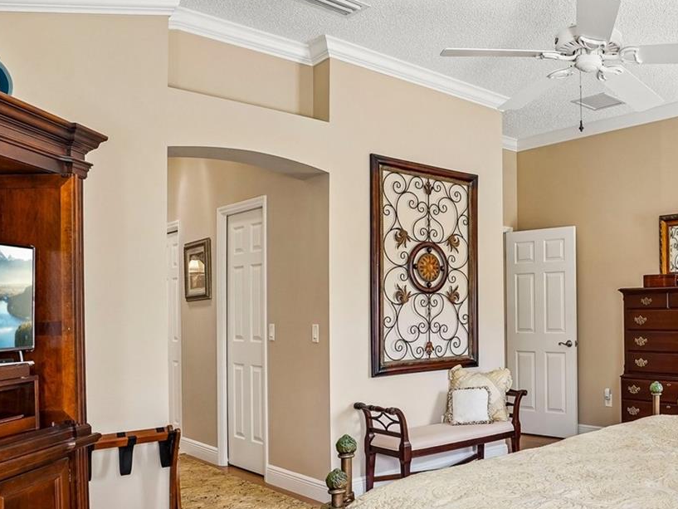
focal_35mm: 32
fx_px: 627
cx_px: 539
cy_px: 305
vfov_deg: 44.0
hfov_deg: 53.2
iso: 400
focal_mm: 17
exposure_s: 1/20
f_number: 9
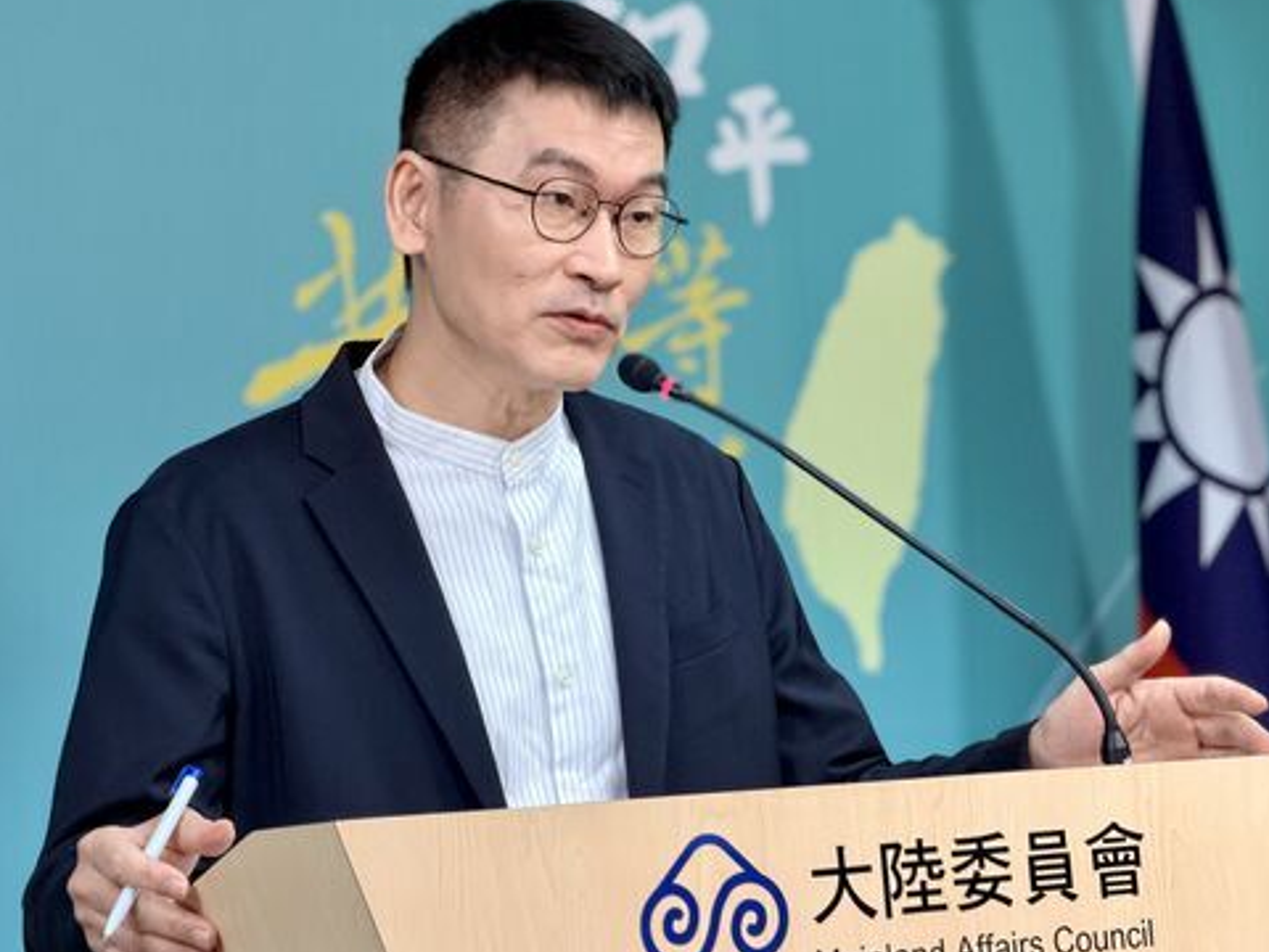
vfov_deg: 11.9
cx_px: 679
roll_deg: +5.6
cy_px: 468
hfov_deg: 15.8
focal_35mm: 125
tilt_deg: +4.7
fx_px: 4582
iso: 320
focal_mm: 16.89
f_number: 2.8
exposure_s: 1/120
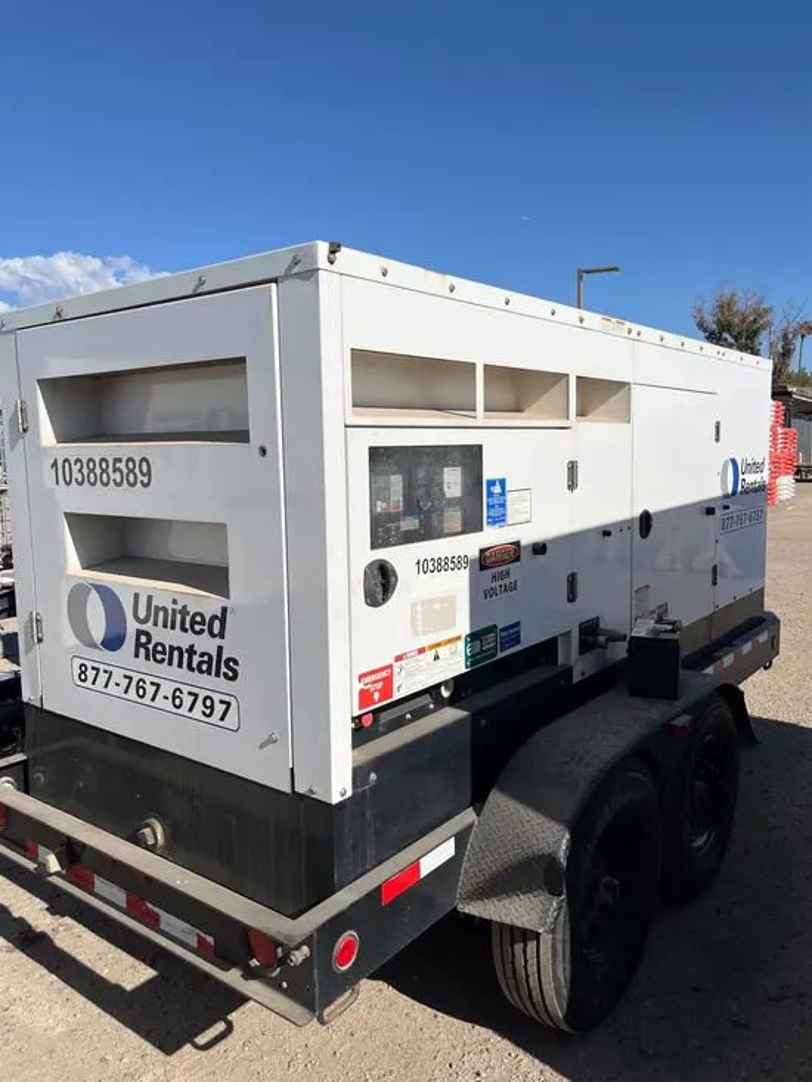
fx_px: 813
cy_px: 541
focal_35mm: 26
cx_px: 406
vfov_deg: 67.3
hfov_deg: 53.1
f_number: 1.6
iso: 50
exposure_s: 1/6897
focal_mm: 5.1
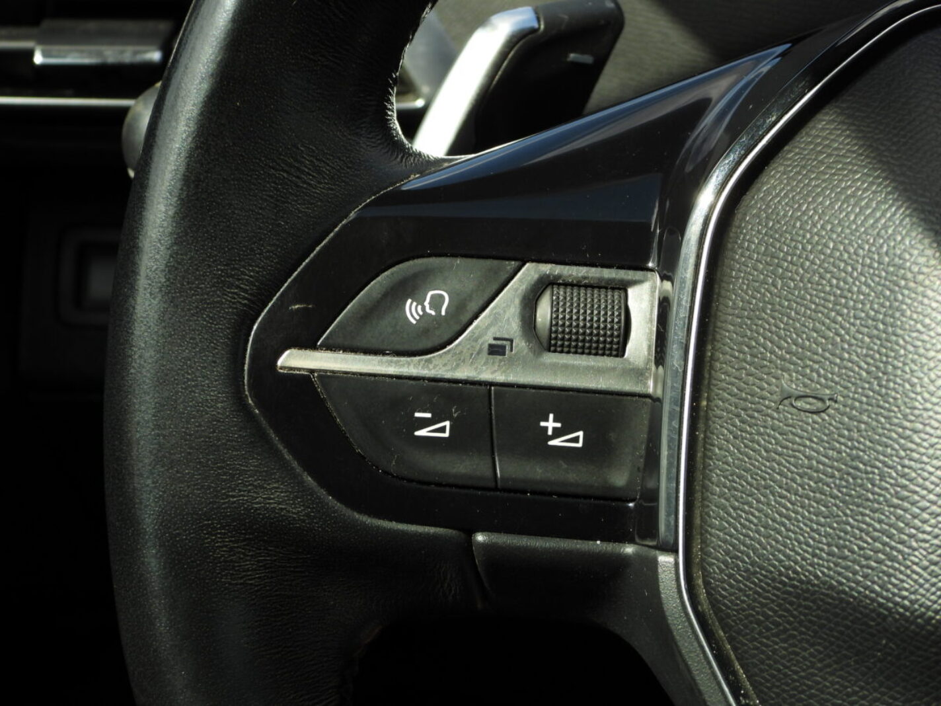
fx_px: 2039
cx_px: 470
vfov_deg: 19.6
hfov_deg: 26.0
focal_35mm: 75
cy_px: 353
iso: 100
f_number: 3.5
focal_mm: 13.5
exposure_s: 1/400
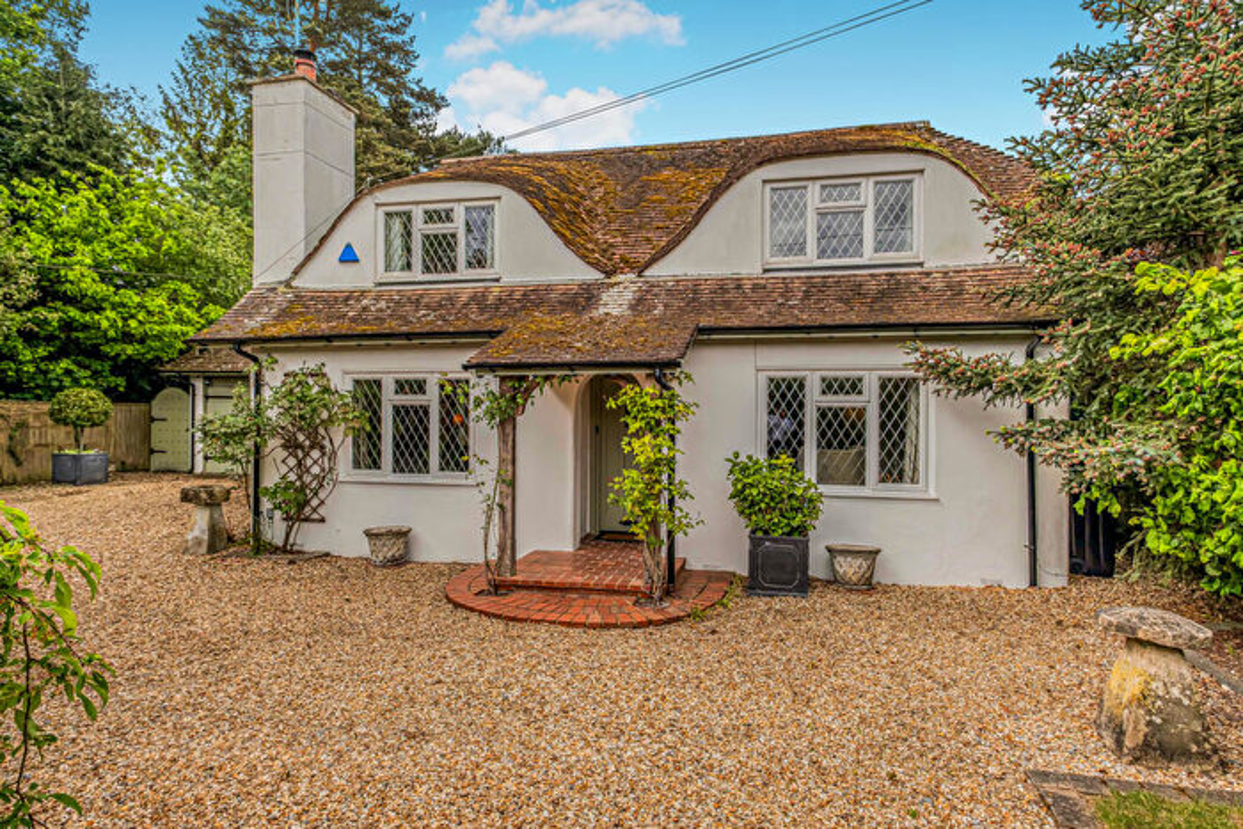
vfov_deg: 64.6
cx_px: 622
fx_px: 656
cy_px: 414
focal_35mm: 19
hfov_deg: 86.9
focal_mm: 12.6
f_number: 5.6
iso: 160
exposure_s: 1/500
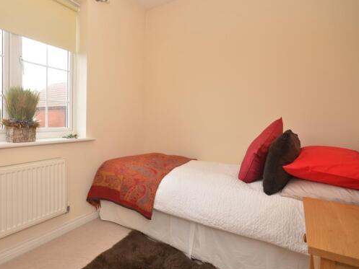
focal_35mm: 19
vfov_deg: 68.5
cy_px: 121
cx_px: 138
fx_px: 197
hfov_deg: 83.3
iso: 320
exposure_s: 1/8
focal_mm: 10
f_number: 8
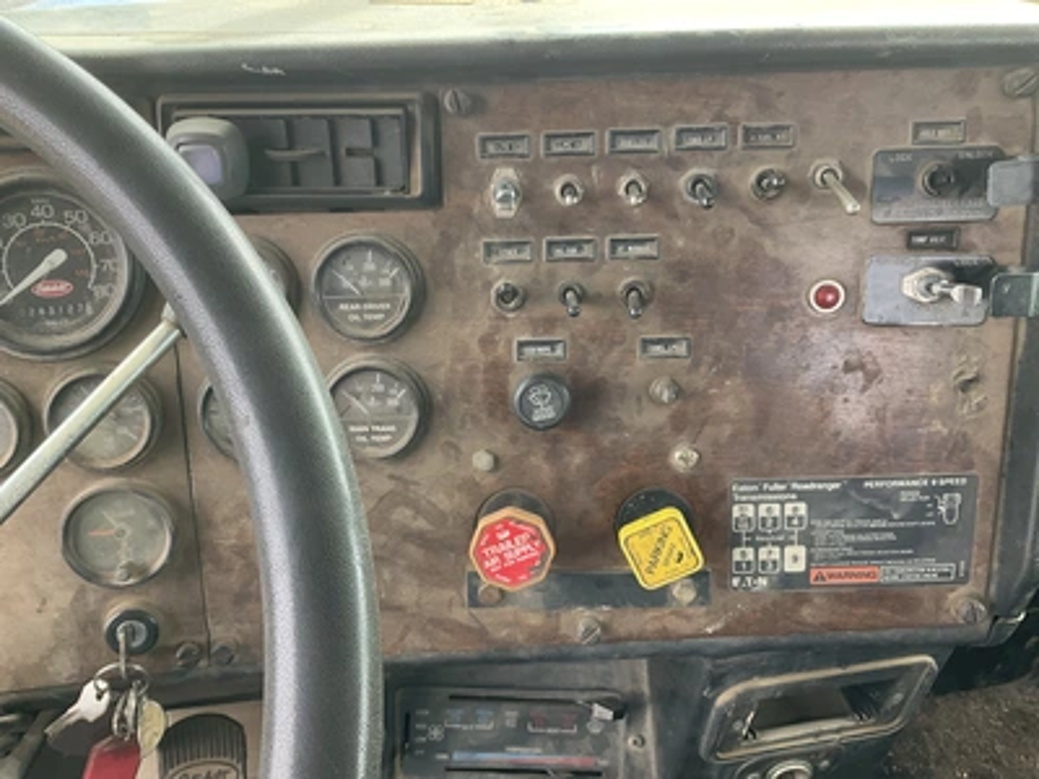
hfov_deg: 61.7
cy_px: 390
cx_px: 520
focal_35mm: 29
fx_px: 870
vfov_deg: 48.2
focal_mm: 3
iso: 50
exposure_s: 1/122
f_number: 1.8
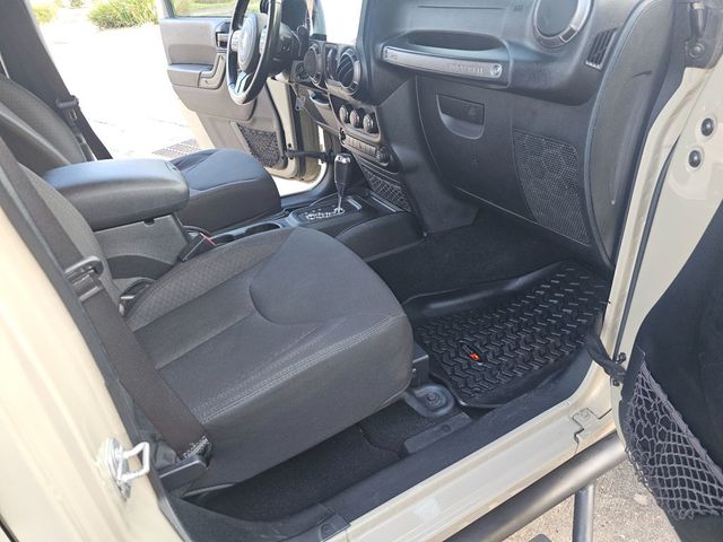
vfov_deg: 58.9
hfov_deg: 73.9
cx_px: 362
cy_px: 271
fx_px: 480
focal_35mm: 23
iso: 125
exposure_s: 1/60
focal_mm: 6.3
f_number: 1.7
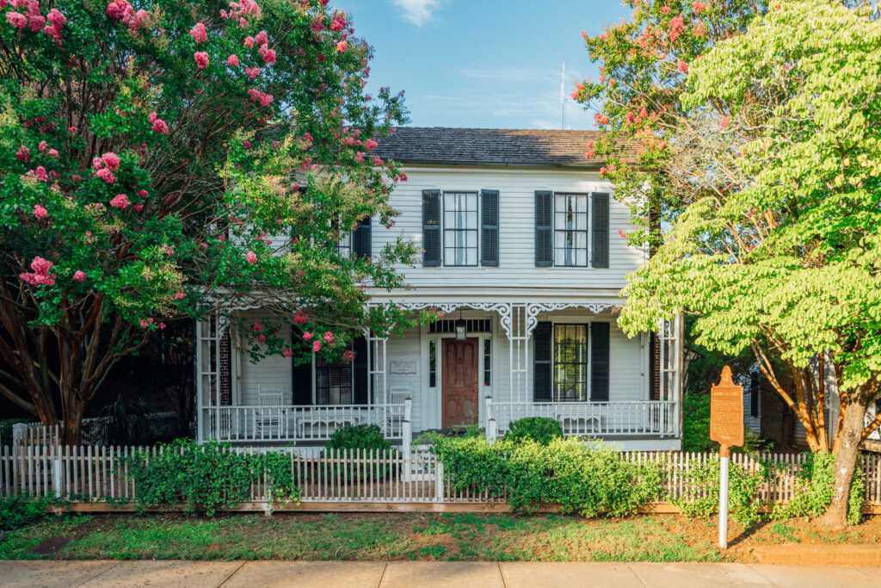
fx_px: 560
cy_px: 294
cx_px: 440
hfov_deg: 76.3
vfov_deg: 55.3
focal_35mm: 23
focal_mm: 22.9
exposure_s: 1/320
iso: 100
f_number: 2.8
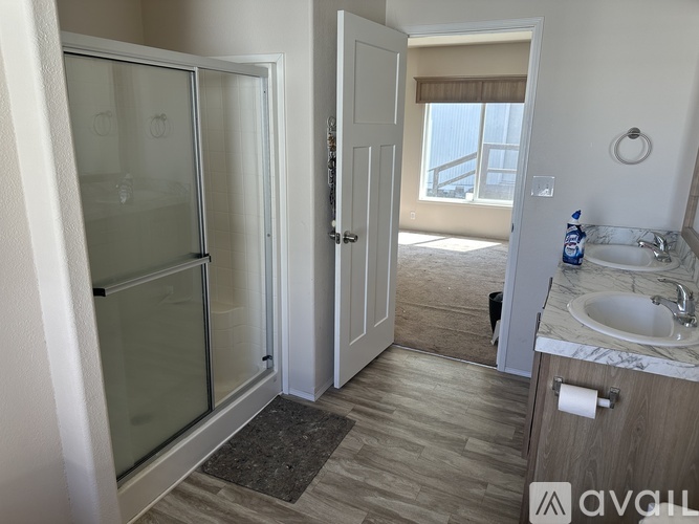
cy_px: 262
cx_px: 350
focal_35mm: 24
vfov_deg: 56.8
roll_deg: -1.8
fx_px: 485
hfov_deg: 71.6
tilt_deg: -14.9
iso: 80
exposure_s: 1/162
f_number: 1.78
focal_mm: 6.86
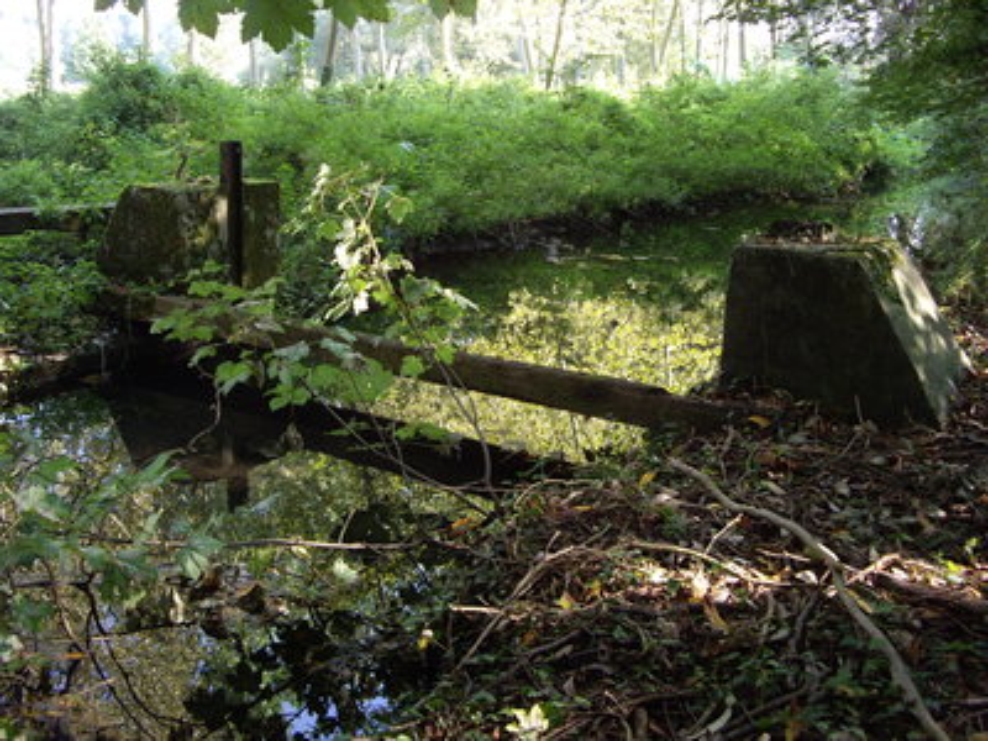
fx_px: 1085
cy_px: 370
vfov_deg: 37.7
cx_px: 494
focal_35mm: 38
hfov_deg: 49.0
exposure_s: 1/80
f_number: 2.8
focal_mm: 7.9
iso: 200
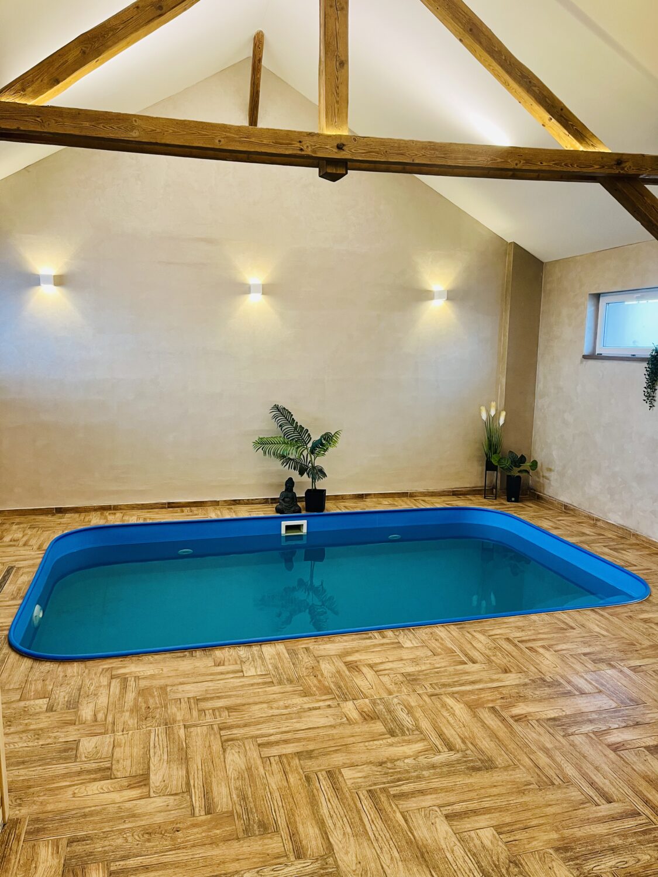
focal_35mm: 26
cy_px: 438
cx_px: 329
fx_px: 659
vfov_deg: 67.3
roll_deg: -0.1
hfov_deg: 53.1
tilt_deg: -9.1
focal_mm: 5.1
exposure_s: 1/50
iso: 160
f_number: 1.6
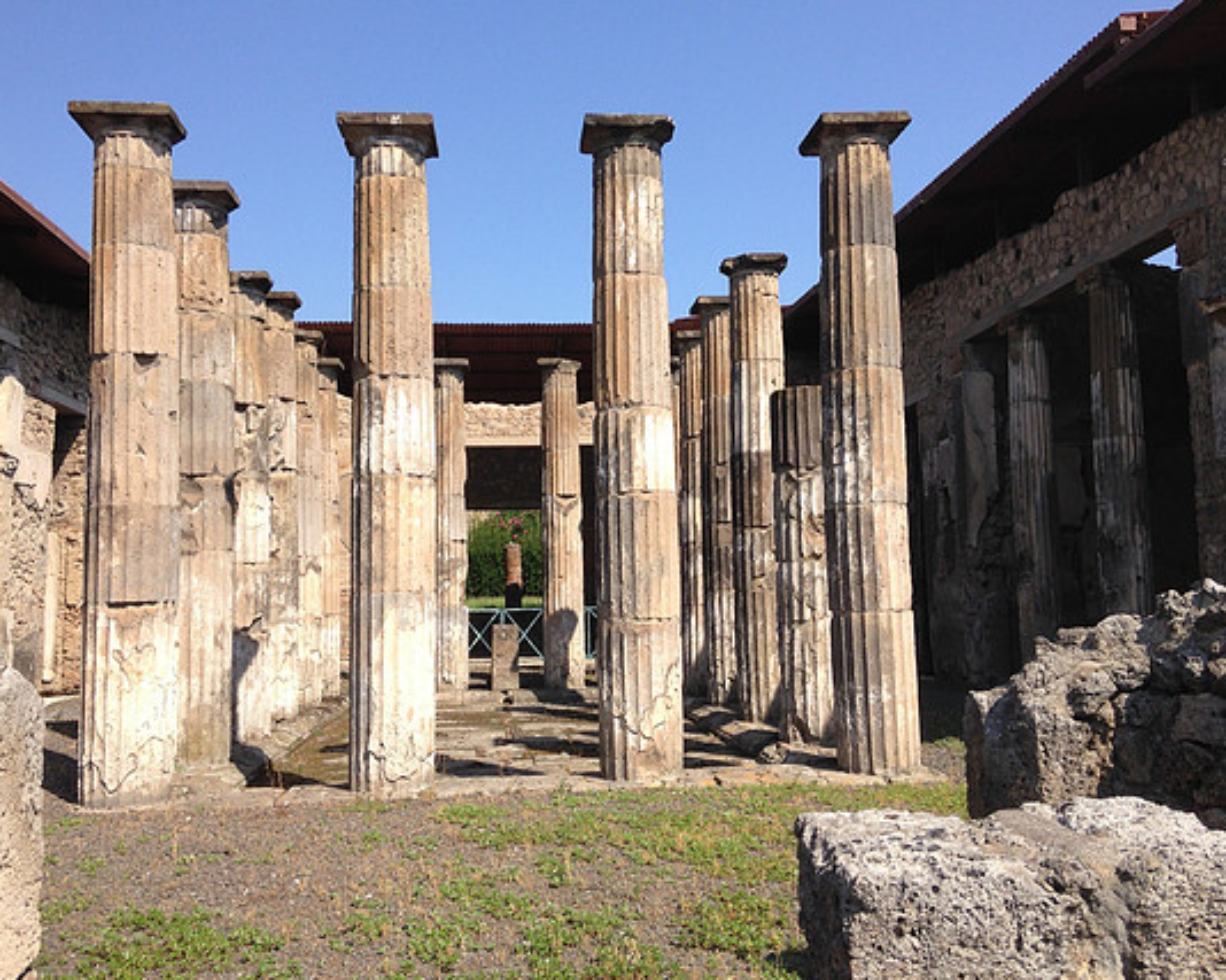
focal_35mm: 35
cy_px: 485
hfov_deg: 51.5
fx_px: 1270
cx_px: 602
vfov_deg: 42.2
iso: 50
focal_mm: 4.12
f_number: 2.4
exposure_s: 1/1427
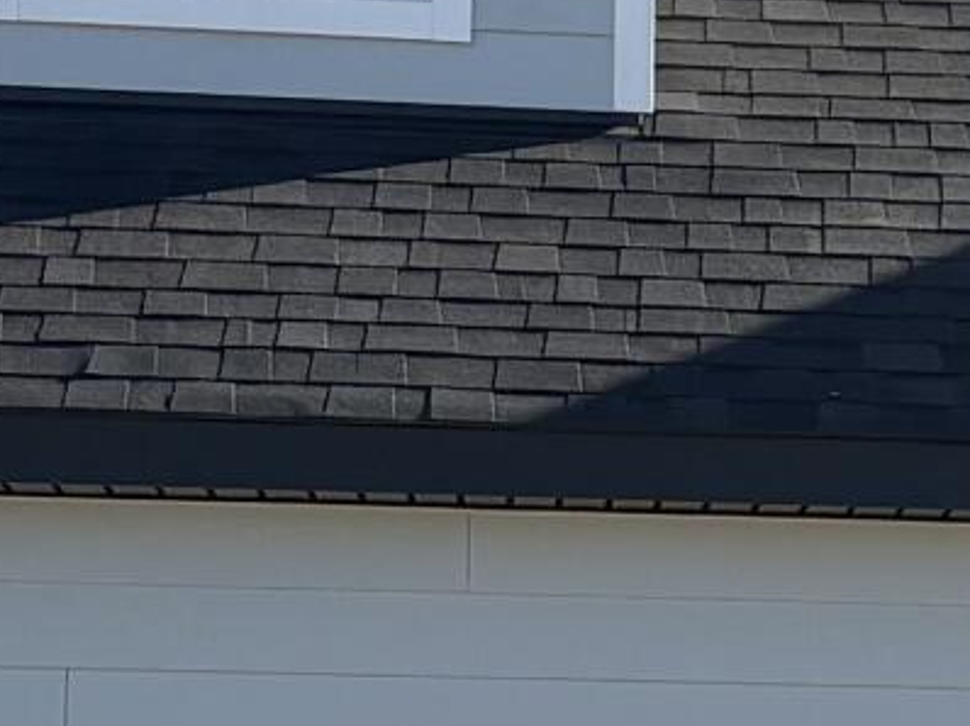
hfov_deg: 9.9
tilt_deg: +3.6
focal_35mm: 196
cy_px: 677
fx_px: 5489
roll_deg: -0.4
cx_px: 1338
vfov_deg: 7.5
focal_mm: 5.96
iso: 50
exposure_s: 1/2364
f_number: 1.6
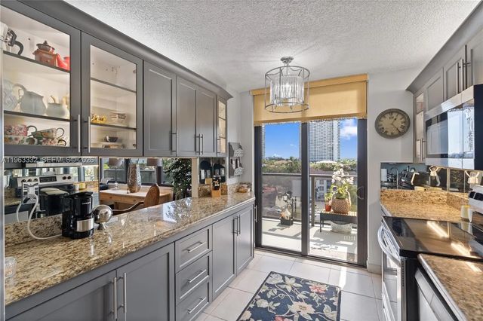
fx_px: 215
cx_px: 242
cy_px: 160
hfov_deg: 96.8
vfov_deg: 73.7
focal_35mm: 16
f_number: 5
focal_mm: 16
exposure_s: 1/15
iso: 320
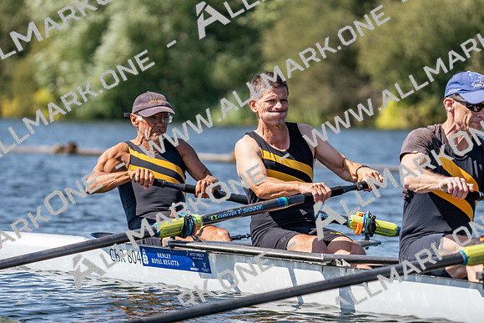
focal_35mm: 295
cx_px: 242
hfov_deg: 7.0
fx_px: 3967
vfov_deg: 4.7
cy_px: 162
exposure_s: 1/2000
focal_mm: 295
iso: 320
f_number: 5.6
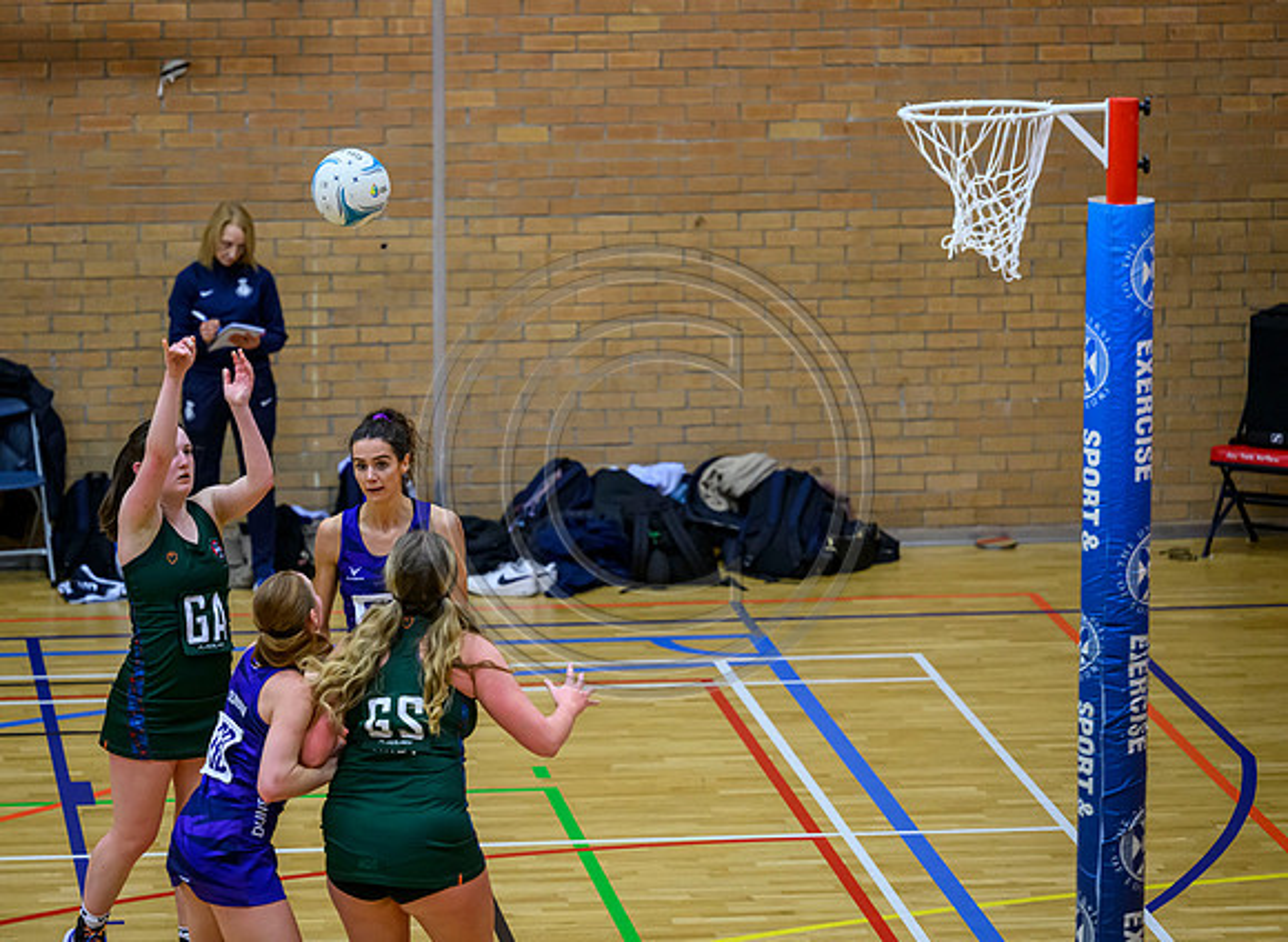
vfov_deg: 8.2
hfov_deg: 11.2
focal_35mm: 177
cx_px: 528
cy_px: 435
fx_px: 6544
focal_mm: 150
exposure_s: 1/1000
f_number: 2.8
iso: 4000
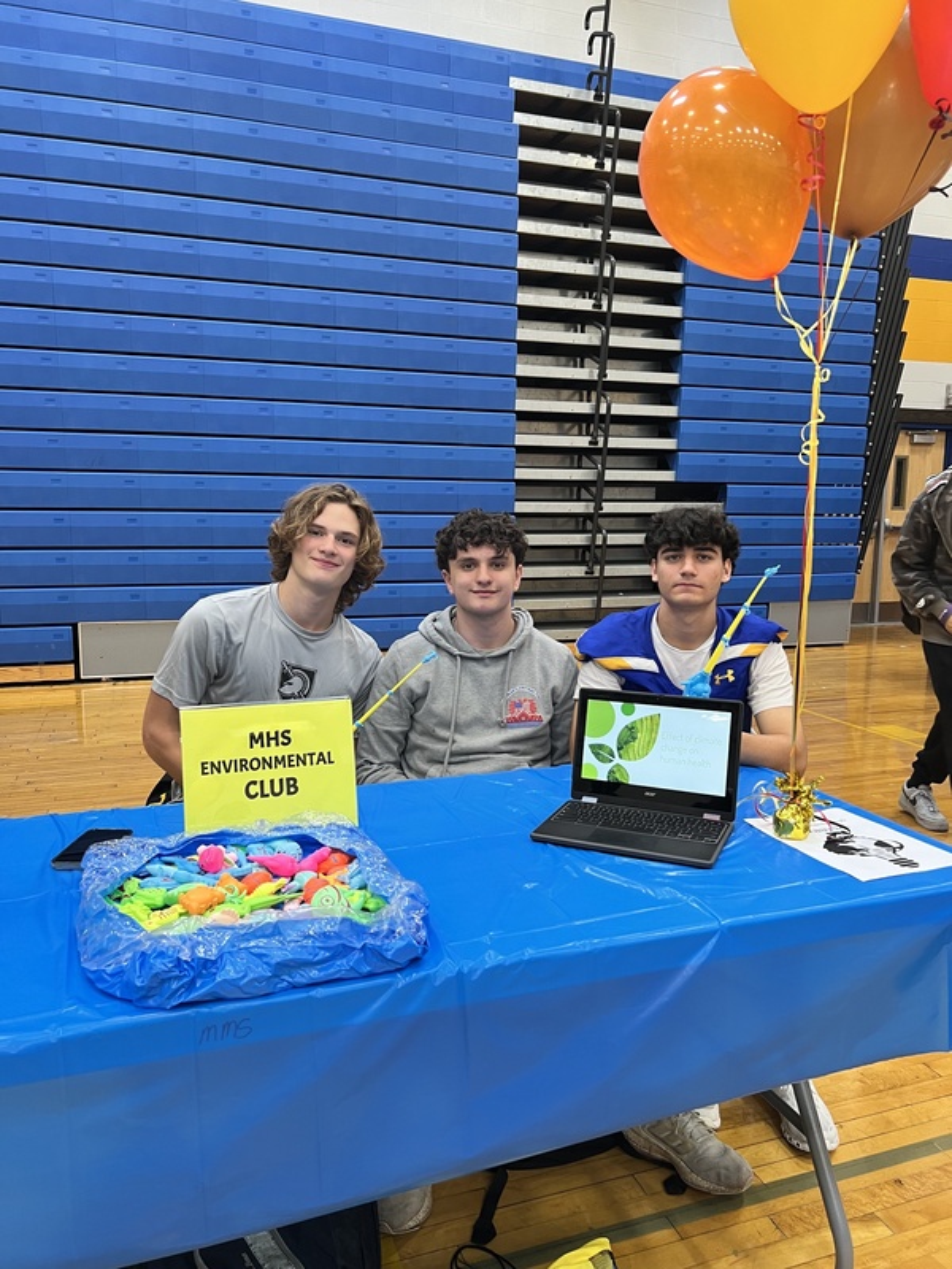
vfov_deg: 67.3
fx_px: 953
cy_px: 634
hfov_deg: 53.1
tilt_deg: -6.4
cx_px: 476
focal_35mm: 26
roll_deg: +0.2
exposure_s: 1/60
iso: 125
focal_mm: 5.7
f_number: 1.5
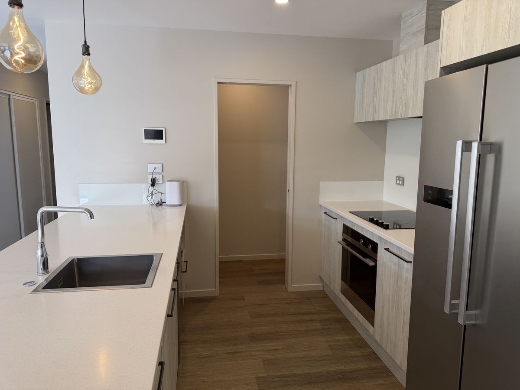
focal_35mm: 24
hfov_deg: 71.6
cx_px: 260
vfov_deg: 56.8
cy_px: 195
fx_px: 361
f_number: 1.78
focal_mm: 6.76
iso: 64
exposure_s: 1/100
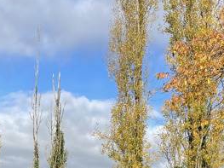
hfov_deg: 24.7
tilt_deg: +1.7
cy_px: 239
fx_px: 511
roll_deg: -1.4
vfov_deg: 17.1
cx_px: 88
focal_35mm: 79
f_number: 1.6
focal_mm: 4.2
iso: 32
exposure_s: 1/2132
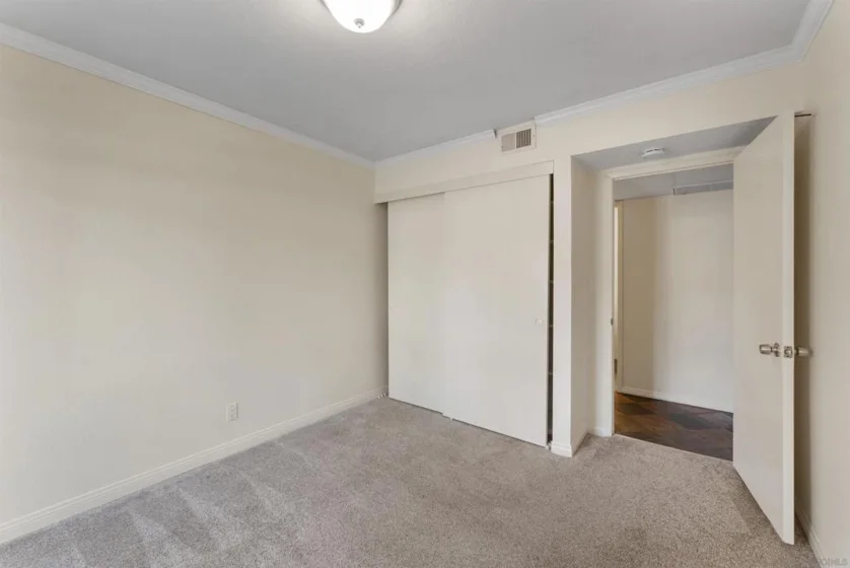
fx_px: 331
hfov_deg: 104.2
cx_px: 425
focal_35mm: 14
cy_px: 284
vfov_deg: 81.3
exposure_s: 1/3
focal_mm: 14
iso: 640
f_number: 9
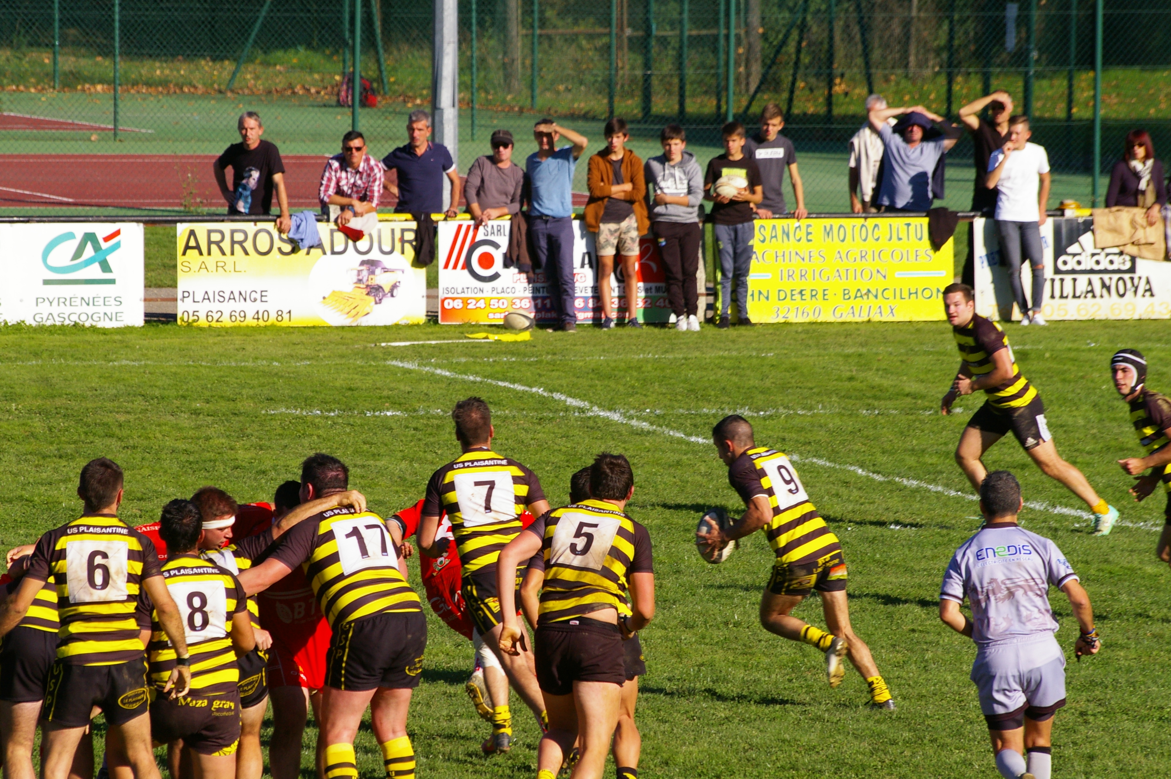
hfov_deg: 6.5
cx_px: 586
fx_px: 10237
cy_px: 390
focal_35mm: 315
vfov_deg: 4.4
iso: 400
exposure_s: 1/750
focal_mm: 210
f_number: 9.5
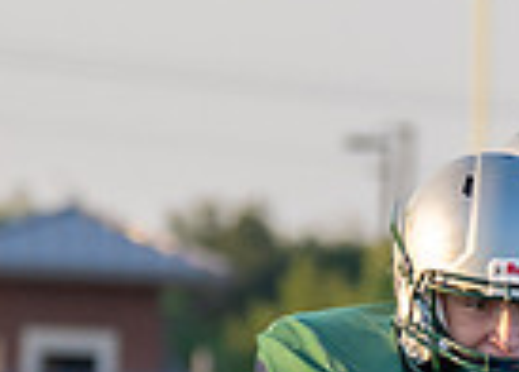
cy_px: 753
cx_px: 723
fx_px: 10913
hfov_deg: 2.7
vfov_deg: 1.9
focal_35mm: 740
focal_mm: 99
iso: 320
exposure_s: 1/1000
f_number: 2.8
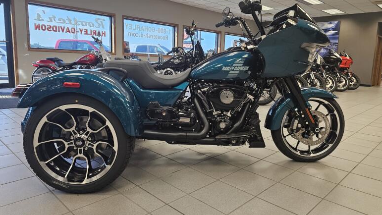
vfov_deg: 44.4
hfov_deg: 71.9
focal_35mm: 26
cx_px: 189
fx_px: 263
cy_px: 99
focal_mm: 6.3
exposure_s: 1/120
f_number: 1.7
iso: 200
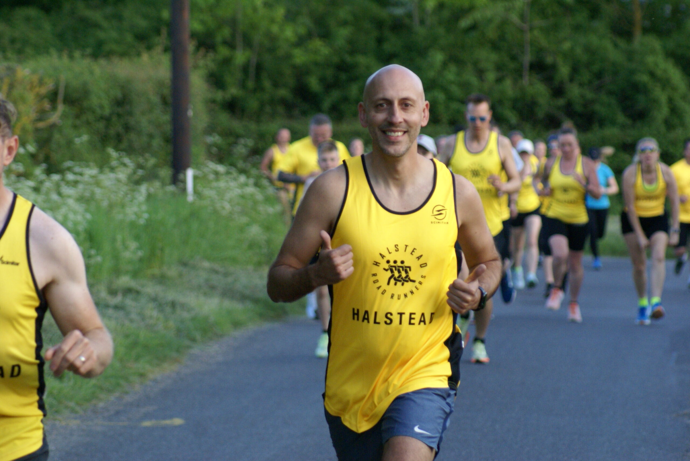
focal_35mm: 240
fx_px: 4603
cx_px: 345
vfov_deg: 5.7
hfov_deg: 8.6
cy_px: 230
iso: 800
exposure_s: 1/400
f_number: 5.6
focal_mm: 160
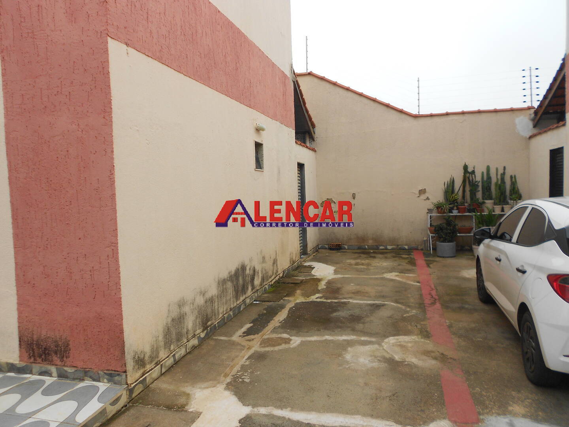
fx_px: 427
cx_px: 284
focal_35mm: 26
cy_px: 214
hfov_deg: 67.3
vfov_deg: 53.1
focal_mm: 4.6
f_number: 3.2
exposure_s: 1/200
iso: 80
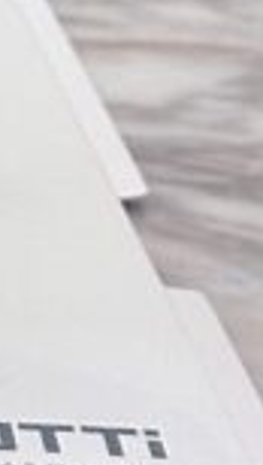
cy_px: -408
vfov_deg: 6.1
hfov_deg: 3.4
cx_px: -726
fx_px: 4300
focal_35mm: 348
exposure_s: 1/50
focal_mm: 6.86
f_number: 1.78
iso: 160
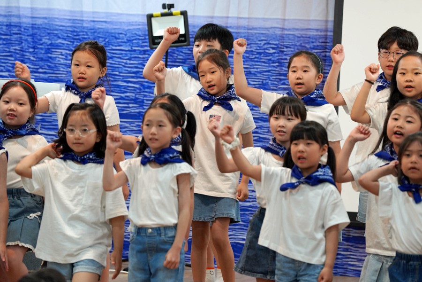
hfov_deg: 10.3
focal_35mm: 200
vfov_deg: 6.9
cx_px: 211
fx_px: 2344
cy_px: 141
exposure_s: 1/250
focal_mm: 200
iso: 1600
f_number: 4
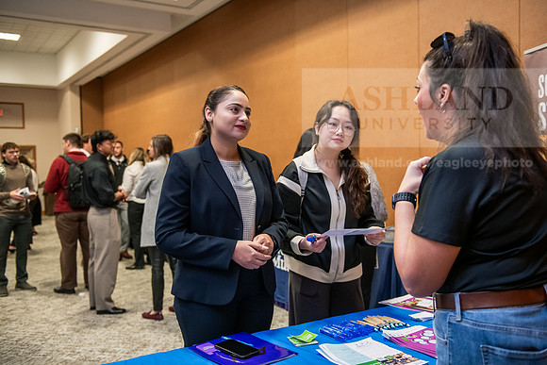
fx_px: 547
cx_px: 274
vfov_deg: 36.9
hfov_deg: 53.1
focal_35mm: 36
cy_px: 182
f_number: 3.2
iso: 2000
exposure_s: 1/160
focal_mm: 36
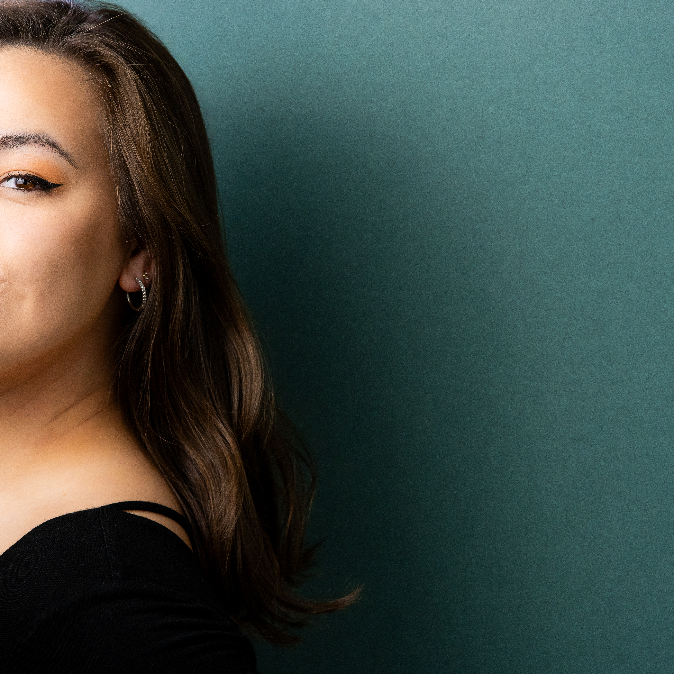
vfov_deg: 16.0
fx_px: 2401
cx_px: 187
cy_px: 338
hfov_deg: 15.9
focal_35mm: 109
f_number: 6.3
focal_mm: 85
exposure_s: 1/320
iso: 1000
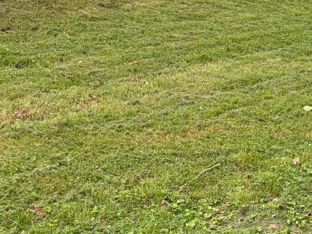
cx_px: 325
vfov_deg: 18.1
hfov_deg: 23.5
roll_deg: +0.8
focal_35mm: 79
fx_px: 712
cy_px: -10
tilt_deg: -2.8
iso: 50
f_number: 1.6
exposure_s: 1/221
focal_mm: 5.96
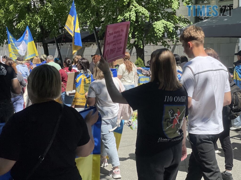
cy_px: 90
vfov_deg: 28.0
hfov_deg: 36.8
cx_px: 120
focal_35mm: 52
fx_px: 362
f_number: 2
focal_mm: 6
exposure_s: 1/1170
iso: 32
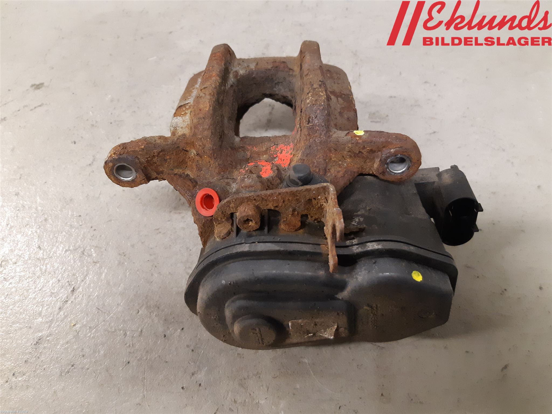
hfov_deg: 67.3
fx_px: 415
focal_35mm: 26
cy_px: 207
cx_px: 276
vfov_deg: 53.1
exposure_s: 1/50
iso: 320
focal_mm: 3.93
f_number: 1.7
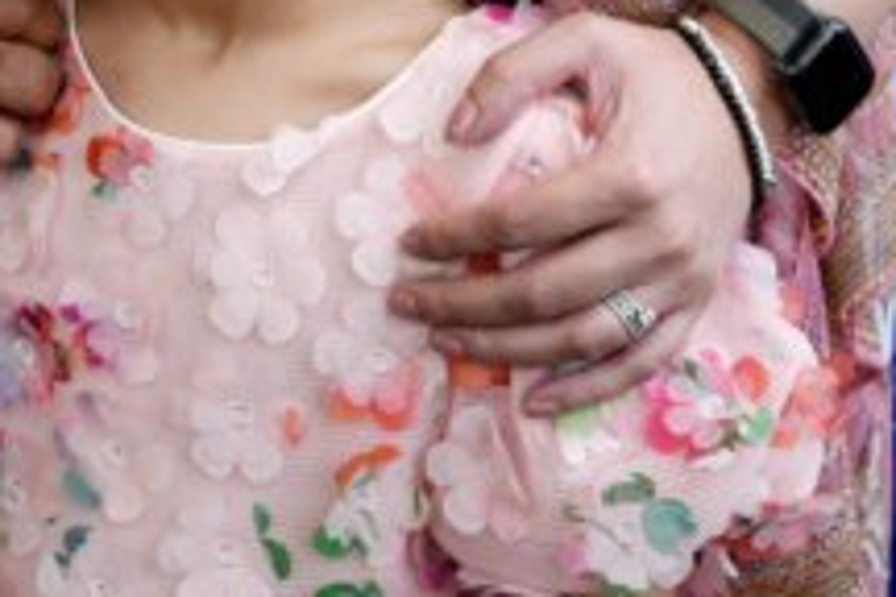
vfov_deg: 8.4
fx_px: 3733
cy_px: -808
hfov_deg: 13.5
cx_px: 4
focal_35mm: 150
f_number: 3.2
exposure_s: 1/160
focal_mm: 30
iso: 160
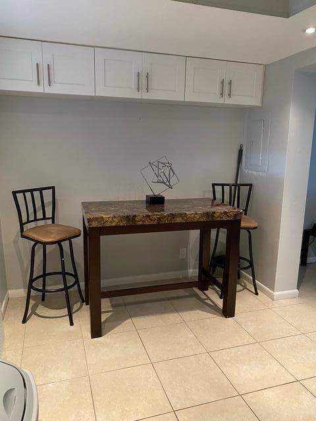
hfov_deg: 53.1
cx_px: 158
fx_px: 316
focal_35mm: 26
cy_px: 210
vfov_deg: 67.3
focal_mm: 4.25
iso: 500
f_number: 1.8
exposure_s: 1/60
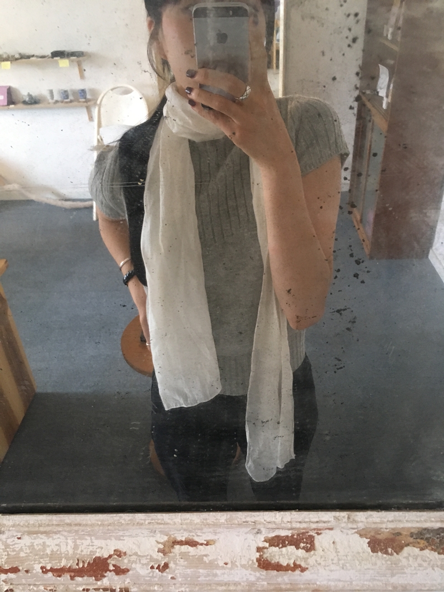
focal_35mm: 29
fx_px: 496
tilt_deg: -23.6
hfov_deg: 48.2
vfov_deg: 61.7
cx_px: 222
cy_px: 296
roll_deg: +0.3
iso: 160
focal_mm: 4.15
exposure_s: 1/30
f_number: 2.2
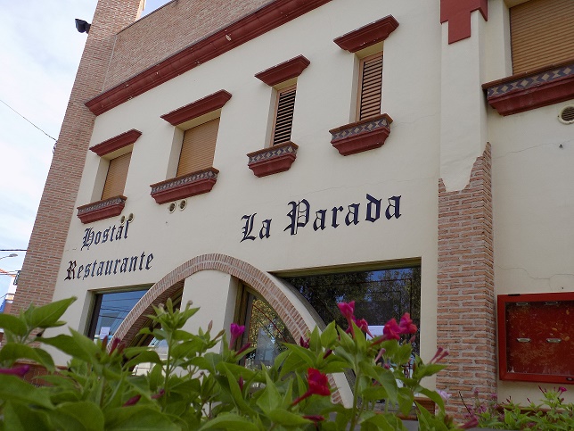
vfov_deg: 46.8
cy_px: 216
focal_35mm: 30
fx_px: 497
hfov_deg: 60.0
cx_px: 287
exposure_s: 1/500
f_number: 3.3
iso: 80
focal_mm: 5.3
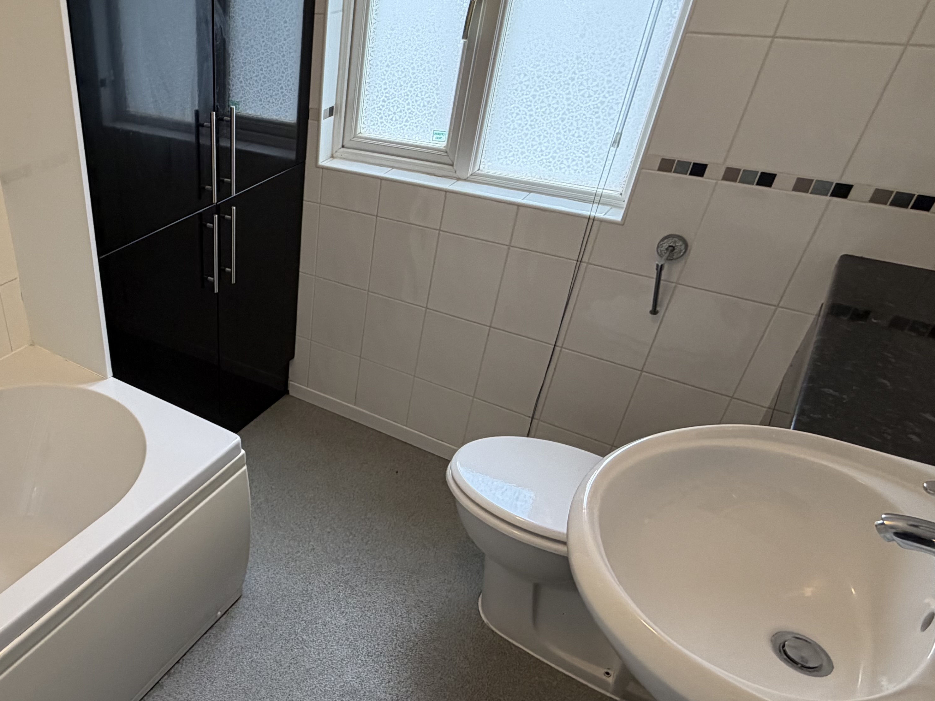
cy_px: 421
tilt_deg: -35.3
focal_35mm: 27
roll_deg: +3.9
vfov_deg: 51.0
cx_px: 177
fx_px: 729
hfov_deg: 59.7
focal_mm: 2.22
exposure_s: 1/100
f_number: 2.2
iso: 200
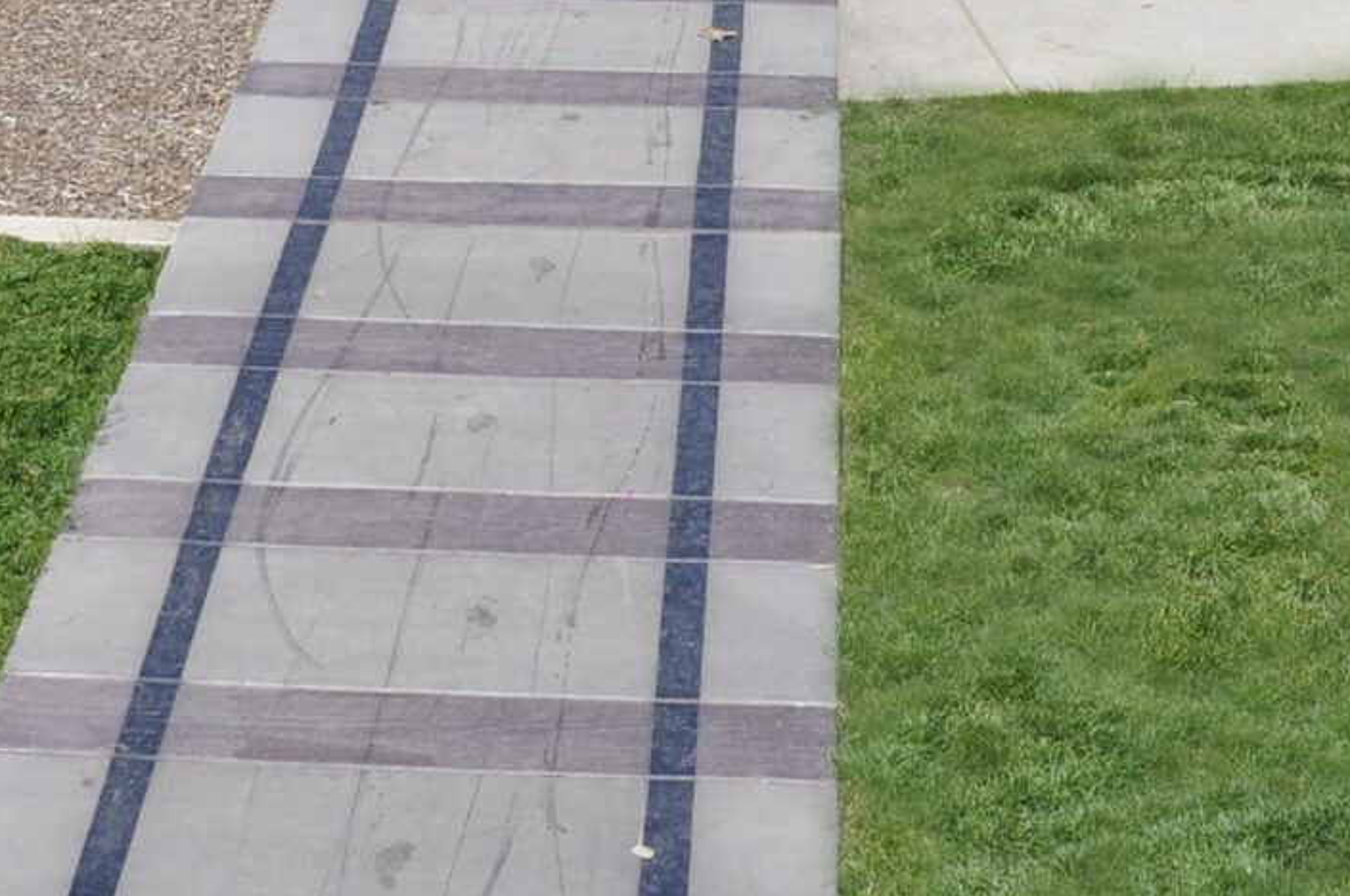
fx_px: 3670
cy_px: -689
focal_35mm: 98
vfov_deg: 12.7
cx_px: 697
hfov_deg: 20.8
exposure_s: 1/320
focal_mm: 18
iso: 200
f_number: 10
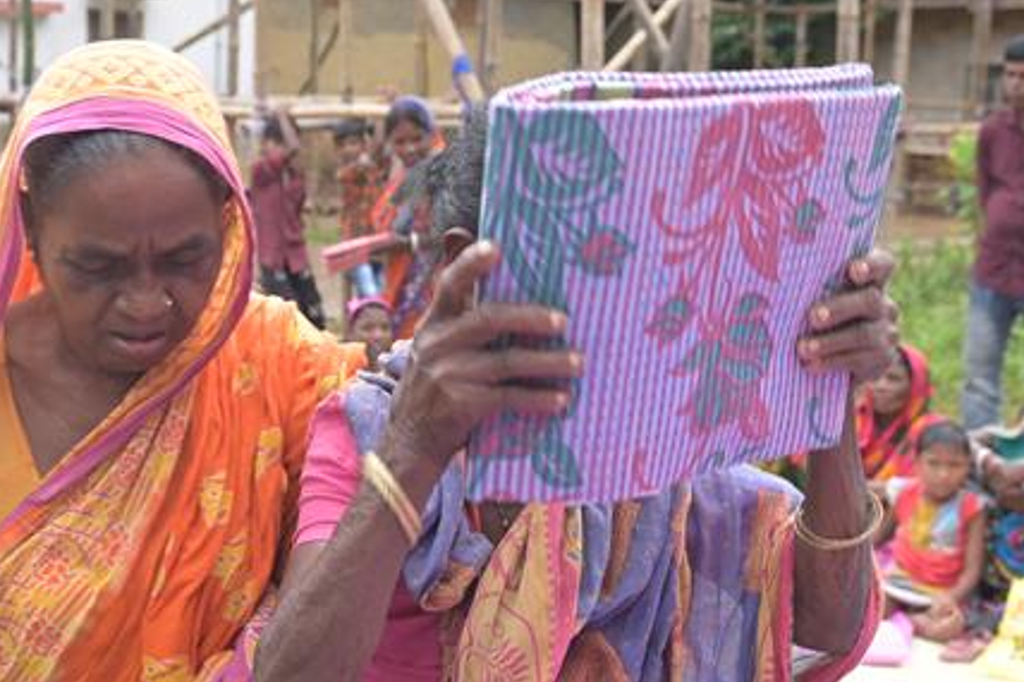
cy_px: 402
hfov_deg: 32.3
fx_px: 1734
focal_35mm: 61
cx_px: 261
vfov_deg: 22.2
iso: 125
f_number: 5
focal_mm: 24
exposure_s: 1/80
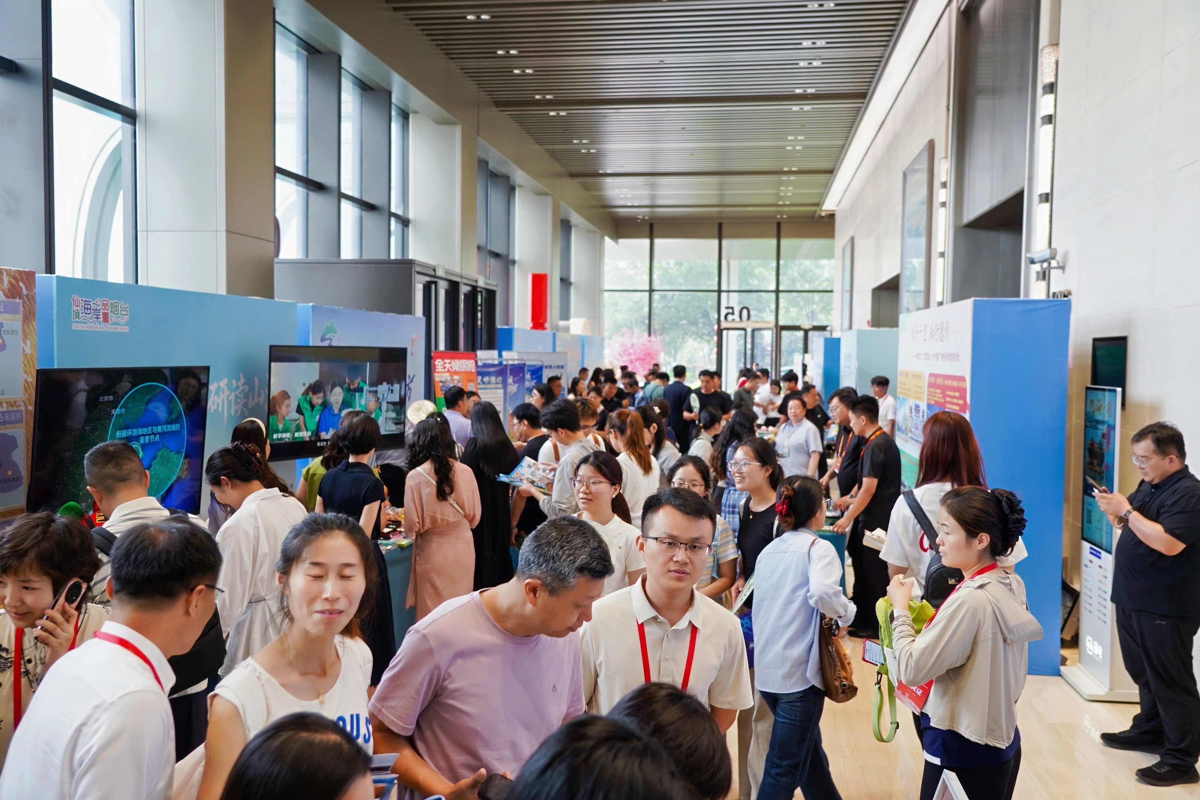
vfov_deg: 42.3
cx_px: 600
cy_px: 400
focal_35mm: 31
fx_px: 1033
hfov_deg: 60.3
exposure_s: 1/200
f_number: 4
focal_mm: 31
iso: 800
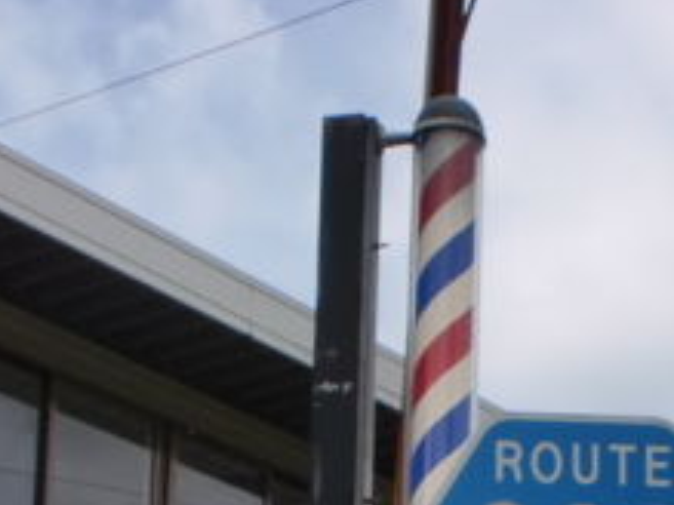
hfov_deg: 15.2
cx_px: 628
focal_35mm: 128
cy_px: 841
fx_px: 2491
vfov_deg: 11.0
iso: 64
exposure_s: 1/400
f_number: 5.6
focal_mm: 6.3
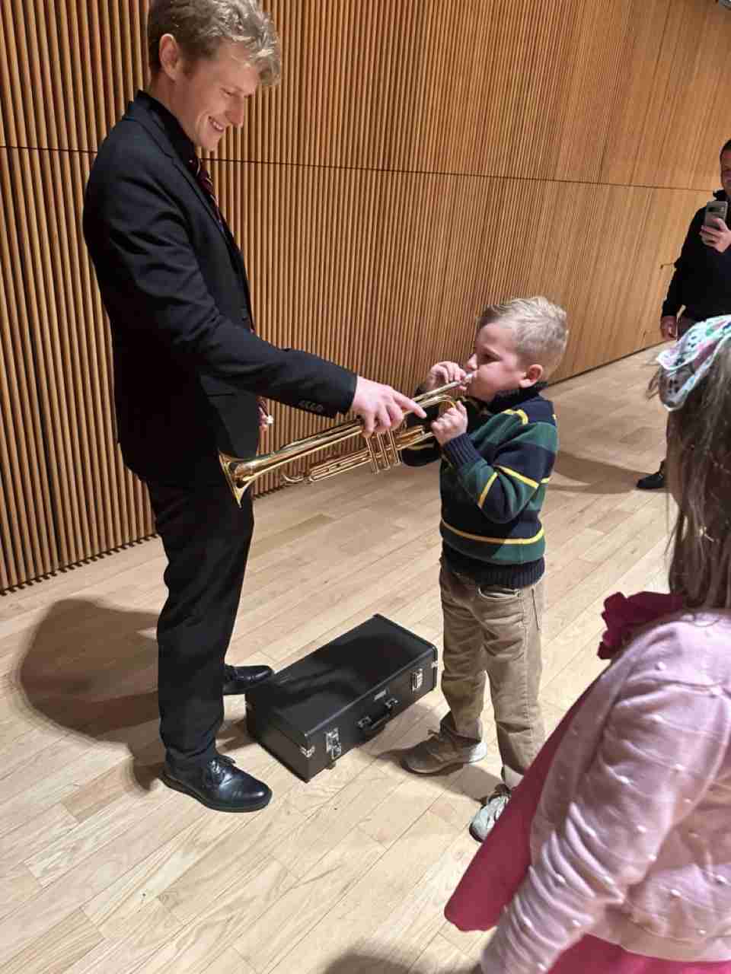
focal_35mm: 24
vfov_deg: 71.6
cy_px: 487
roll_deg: -1.7
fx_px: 676
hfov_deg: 56.8
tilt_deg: -18.7
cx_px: 366
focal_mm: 6.86
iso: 640
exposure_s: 1/60
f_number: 1.78
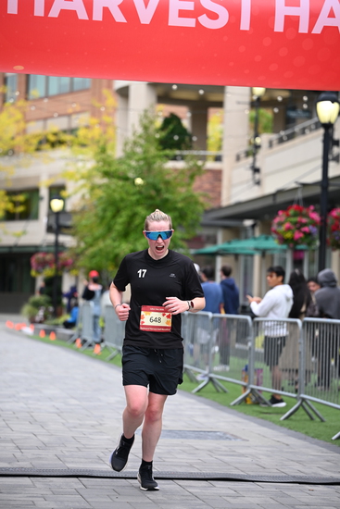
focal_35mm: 105
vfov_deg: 19.5
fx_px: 1486
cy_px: 254
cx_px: 170
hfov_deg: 13.0
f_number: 2.8
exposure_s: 1/2000
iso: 640
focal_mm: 105
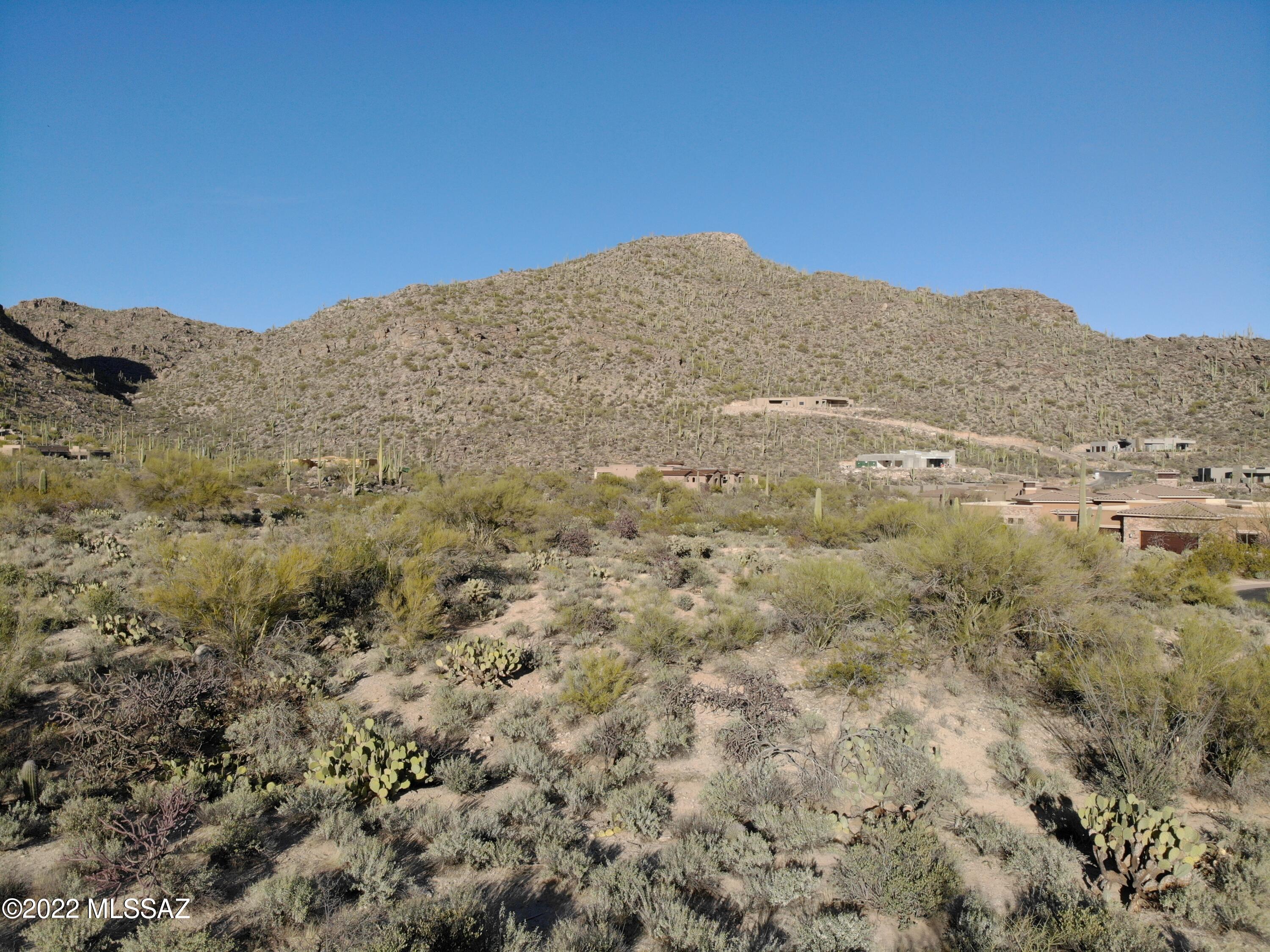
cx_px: 635
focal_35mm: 24
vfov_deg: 56.8
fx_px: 880
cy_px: 476
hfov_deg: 71.6
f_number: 2.8
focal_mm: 4.5
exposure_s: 1/939
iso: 100
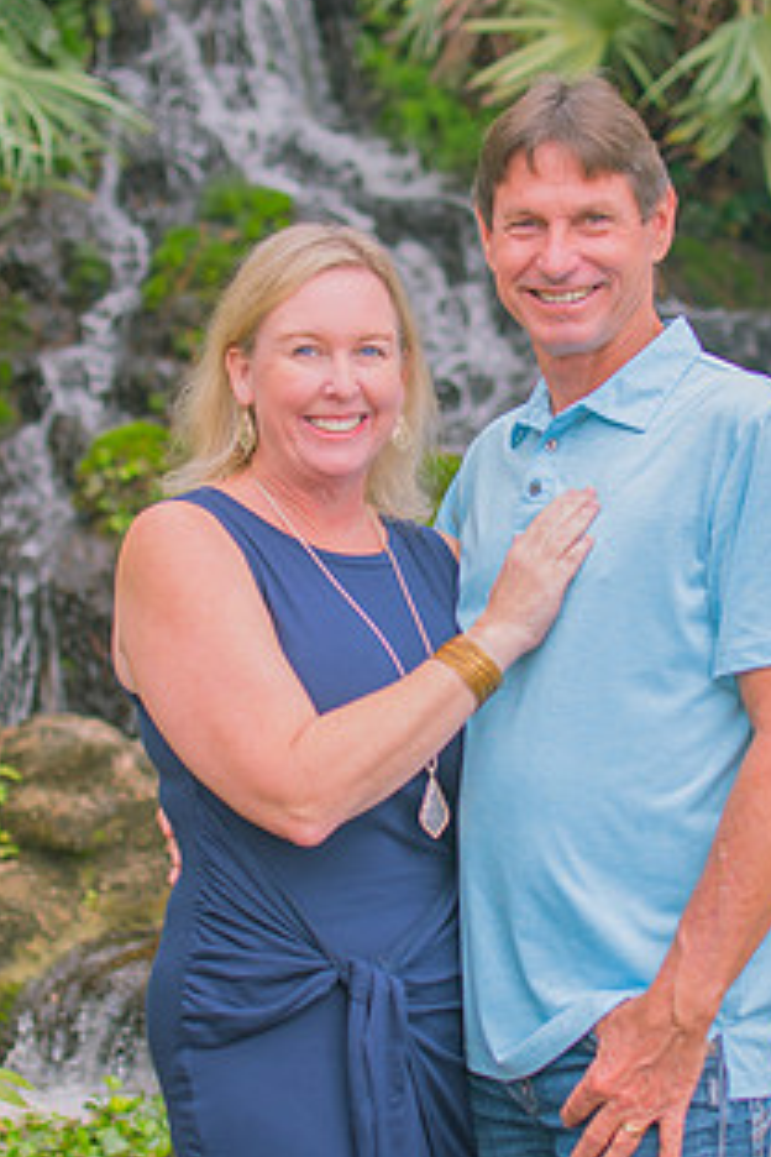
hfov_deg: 18.1
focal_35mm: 75
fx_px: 2409
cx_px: 489
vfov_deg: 27.0
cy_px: 656
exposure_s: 1/250
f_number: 2.2
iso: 100
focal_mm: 35
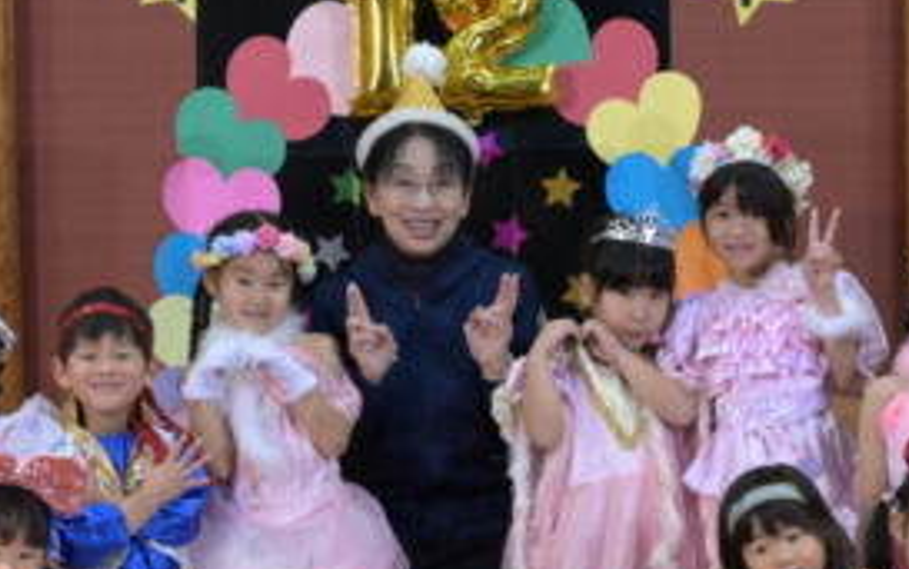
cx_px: 366
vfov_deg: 11.9
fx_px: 2702
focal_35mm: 109
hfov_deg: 19.1
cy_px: 567
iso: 4000
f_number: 7.1
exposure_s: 1/125
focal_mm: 38
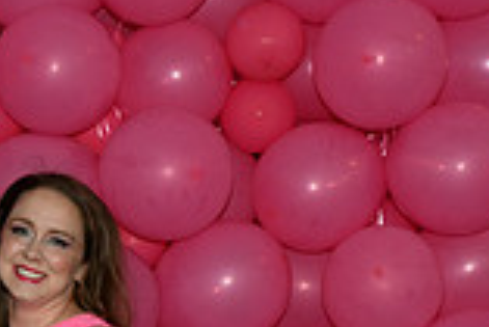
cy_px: 534
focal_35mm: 140
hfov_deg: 14.3
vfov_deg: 9.5
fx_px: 1903
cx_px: -31
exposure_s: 1/60
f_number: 6.3
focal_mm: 38
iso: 500
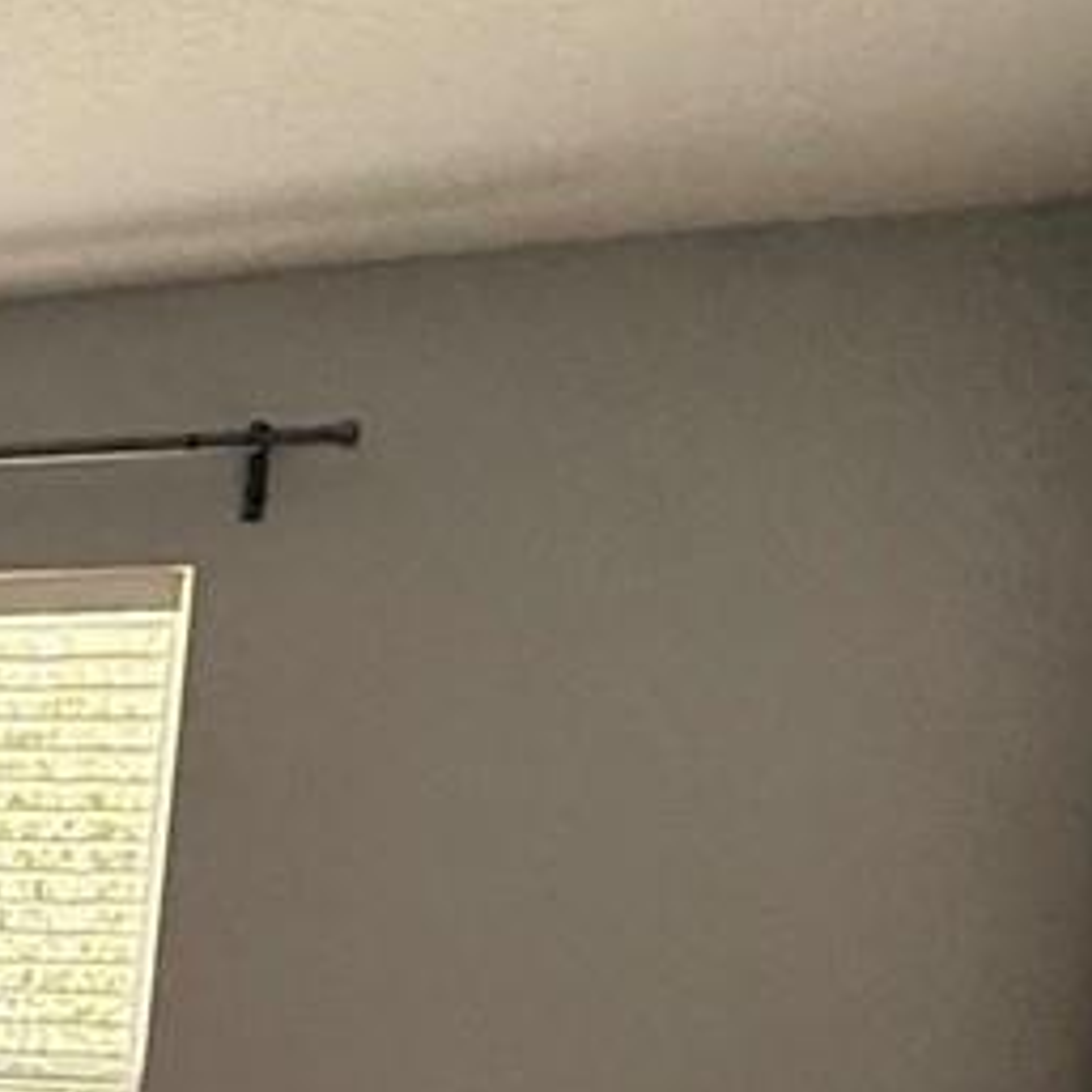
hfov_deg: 16.2
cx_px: -1211
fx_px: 2748
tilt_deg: -8.9
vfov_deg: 21.0
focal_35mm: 77
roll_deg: -1.3
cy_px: 1309
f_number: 2.2
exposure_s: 1/82
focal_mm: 2.22
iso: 400
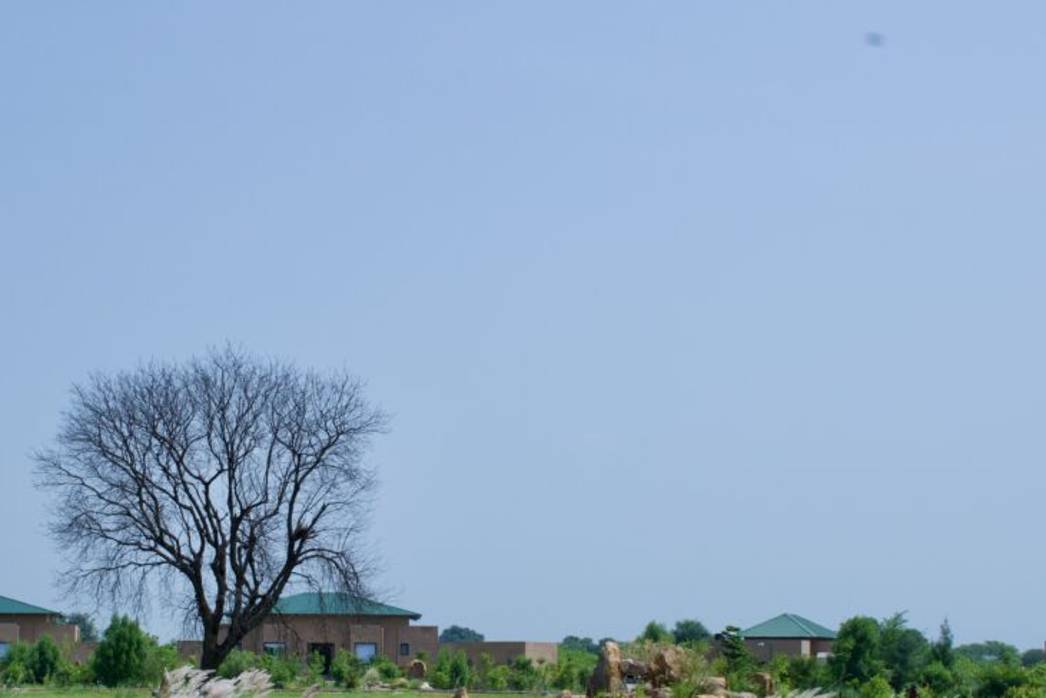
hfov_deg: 27.9
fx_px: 2093
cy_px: 499
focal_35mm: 72
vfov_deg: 18.9
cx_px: 355
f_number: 13
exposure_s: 1/800
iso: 500
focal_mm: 30
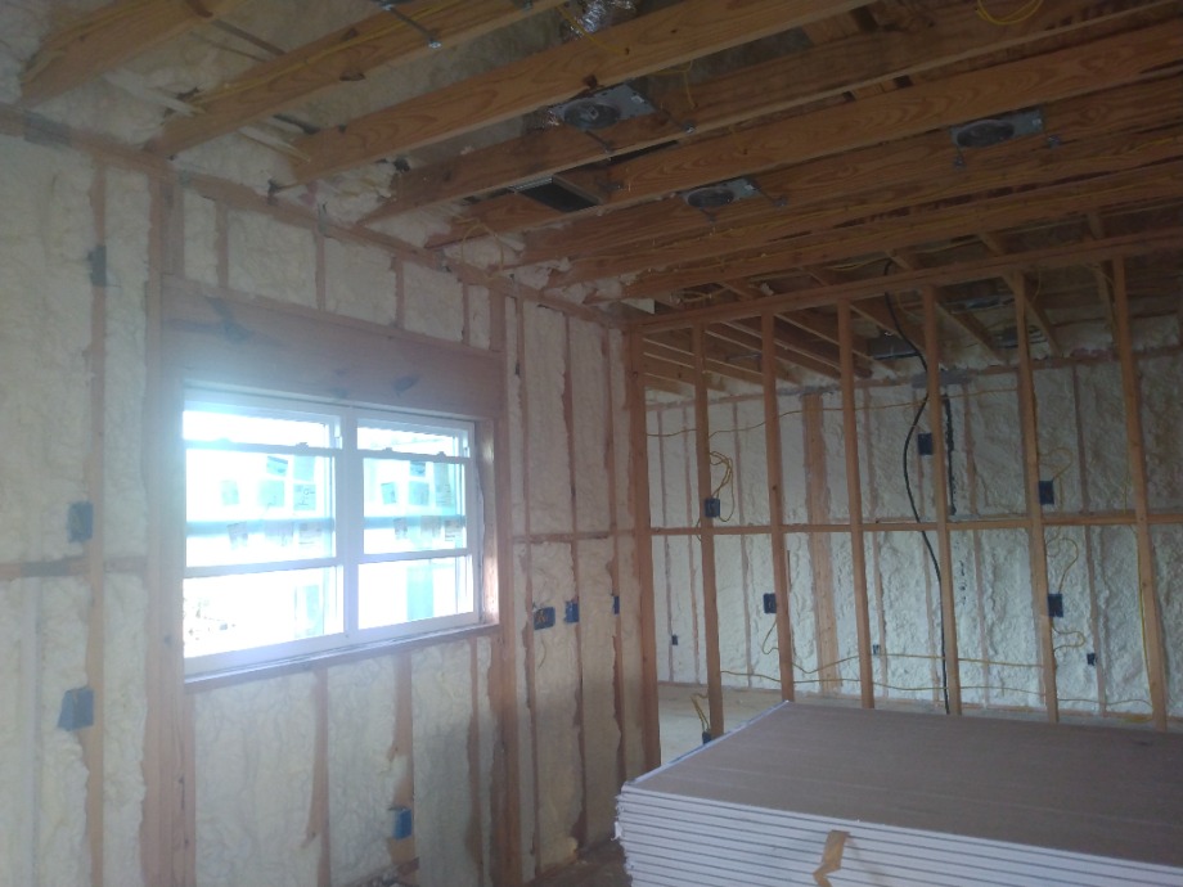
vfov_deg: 66.0
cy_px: 444
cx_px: 592
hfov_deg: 81.7
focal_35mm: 20
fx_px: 683
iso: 291
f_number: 2
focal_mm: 3.54
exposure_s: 1/30
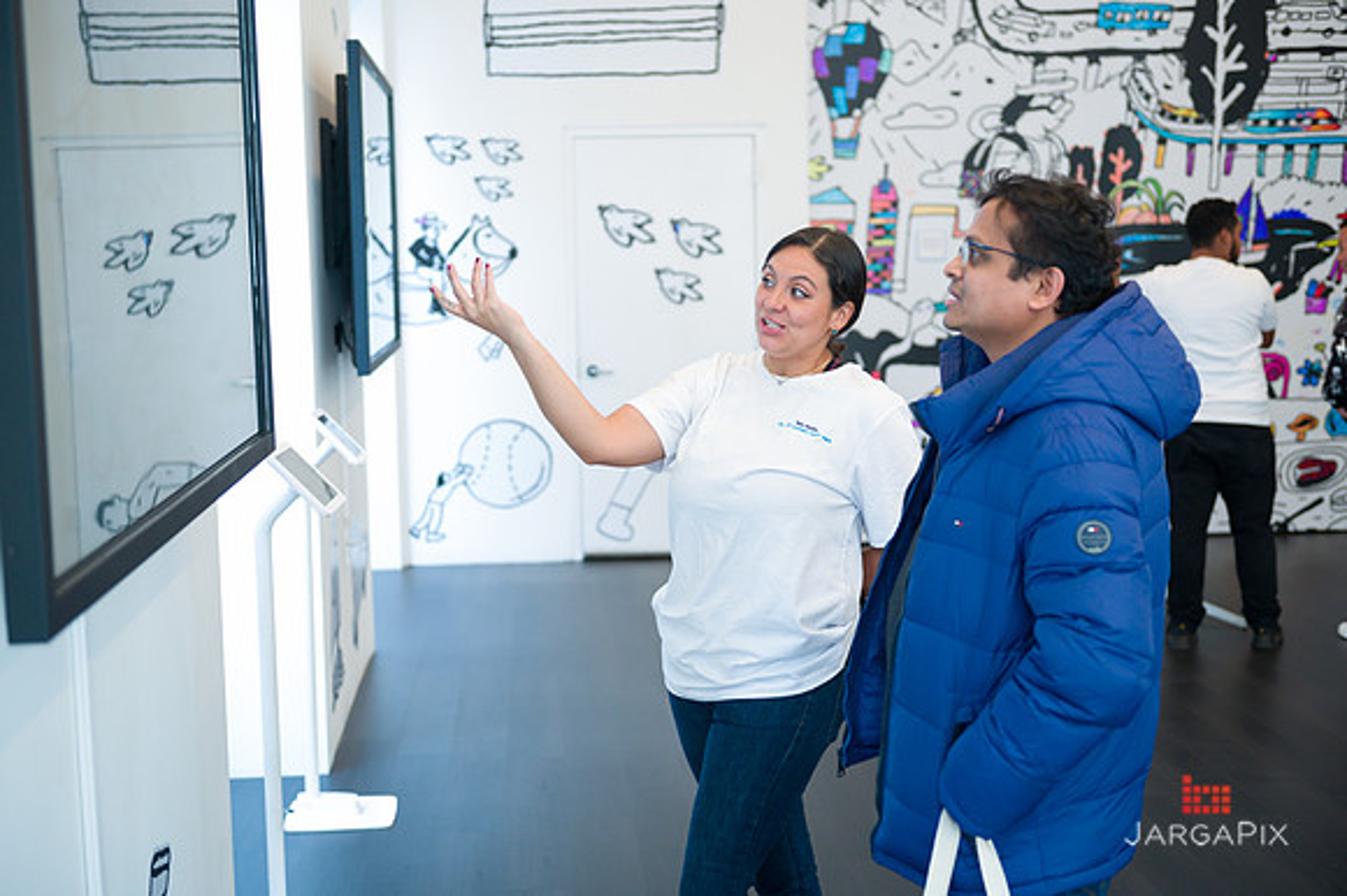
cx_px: 674
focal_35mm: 48
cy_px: 448
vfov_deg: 28.0
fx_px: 1795
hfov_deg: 41.1
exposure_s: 1/320
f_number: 3.5
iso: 2500
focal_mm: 48
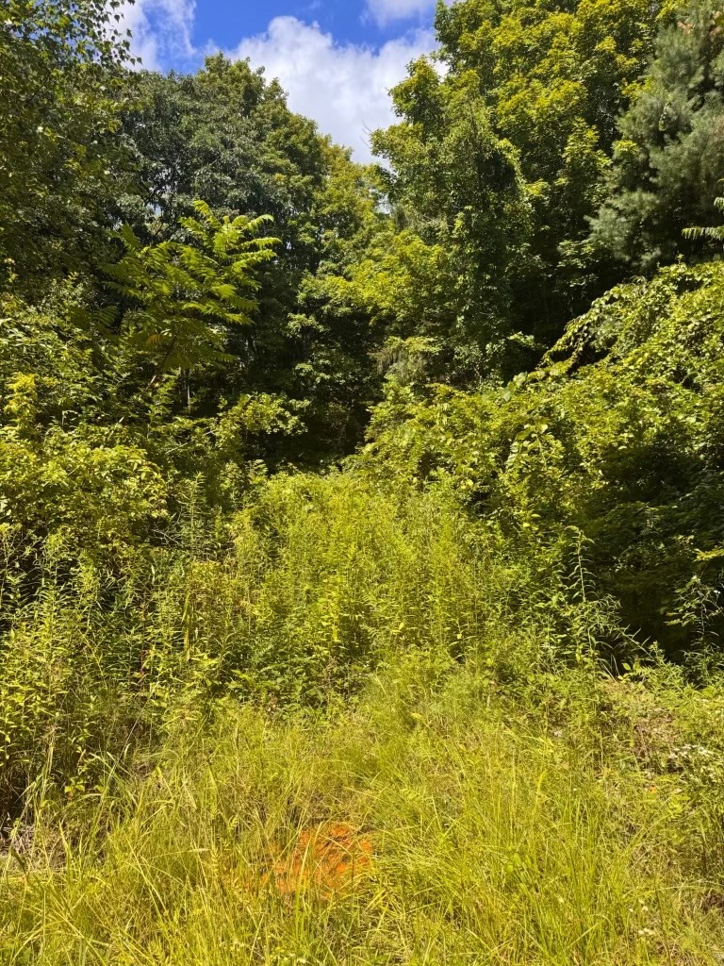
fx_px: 669
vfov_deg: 71.6
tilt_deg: -0.3
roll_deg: +0.3
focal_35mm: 24
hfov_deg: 56.8
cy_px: 483
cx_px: 362
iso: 80
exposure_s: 1/2041
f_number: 1.78
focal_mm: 6.76
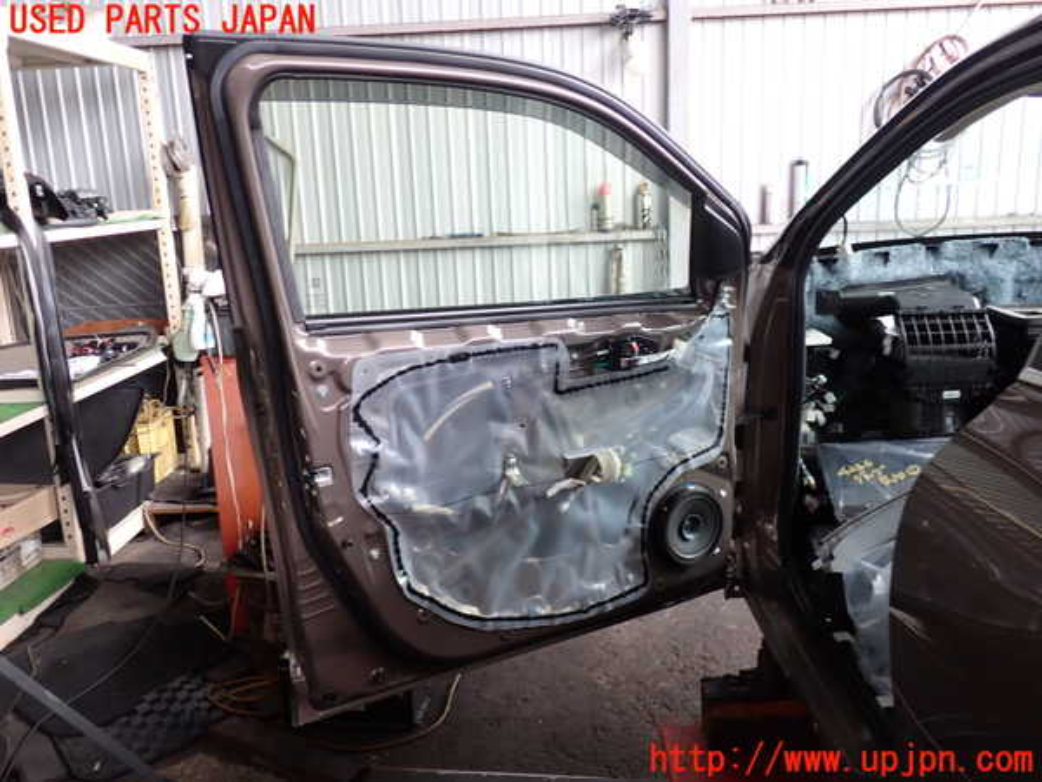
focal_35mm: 30
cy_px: 391
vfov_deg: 46.8
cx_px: 521
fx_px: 903
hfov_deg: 60.0
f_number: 2.3
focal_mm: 5.4
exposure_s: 1/60
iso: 125
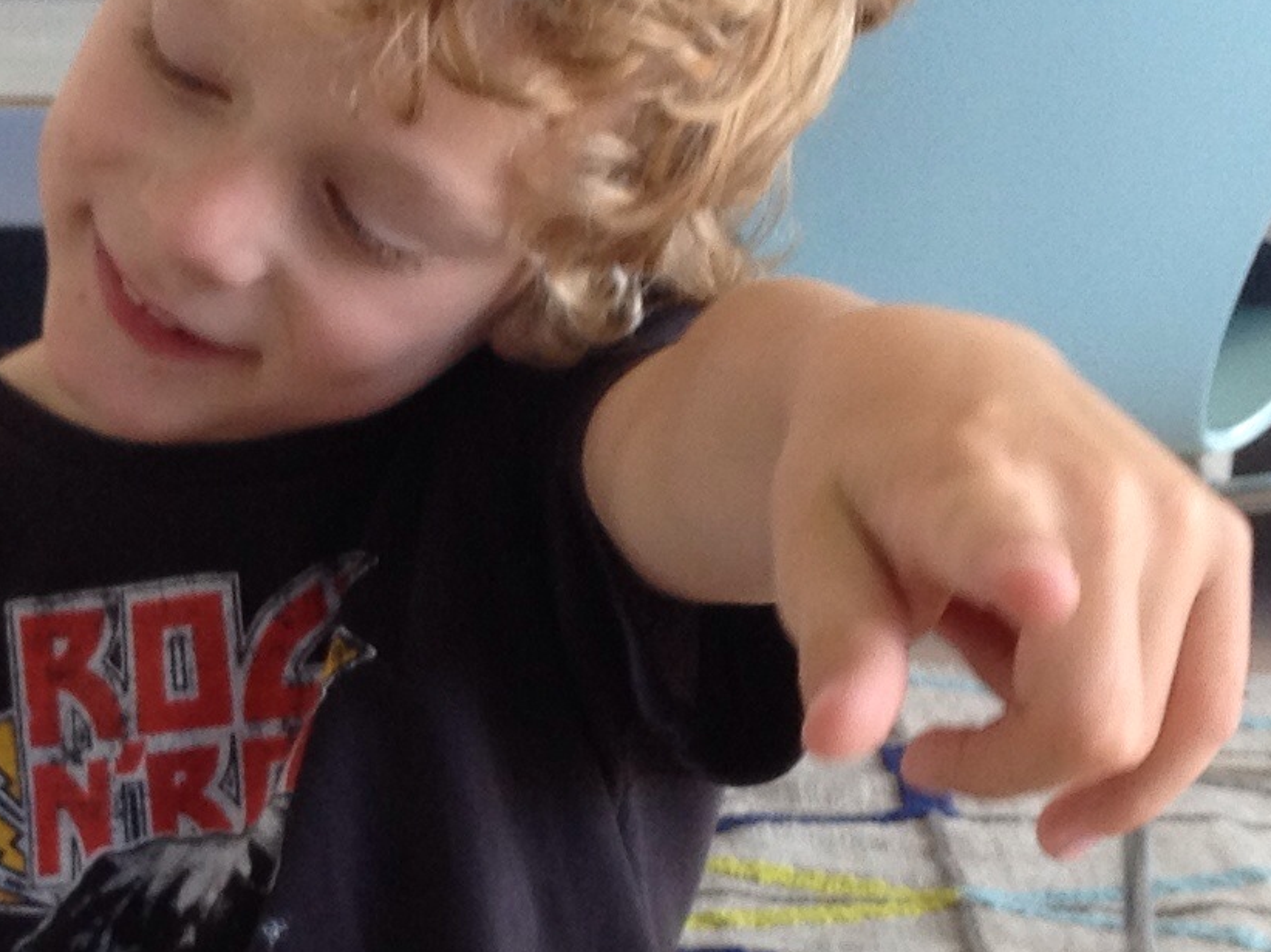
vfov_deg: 10.6
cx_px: -130
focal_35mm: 139
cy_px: 824
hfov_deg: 13.9
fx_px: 5102
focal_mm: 4.28
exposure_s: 1/60
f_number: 2.4
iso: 50
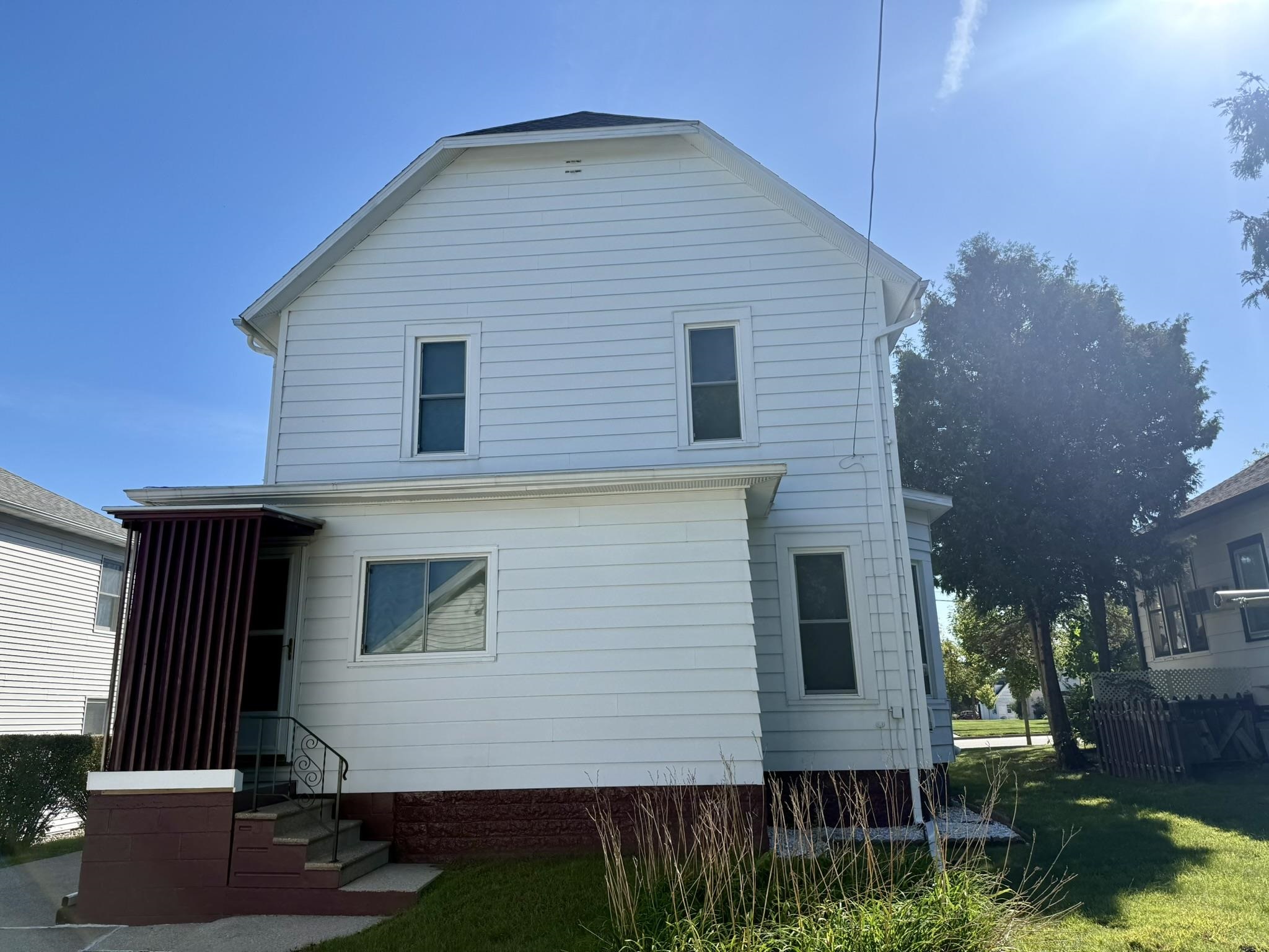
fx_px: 880
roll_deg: +0.9
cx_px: 634
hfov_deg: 71.6
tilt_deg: +14.6
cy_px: 476
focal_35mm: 24
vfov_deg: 56.8
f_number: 1.78
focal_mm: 6.76
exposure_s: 1/4673
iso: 100
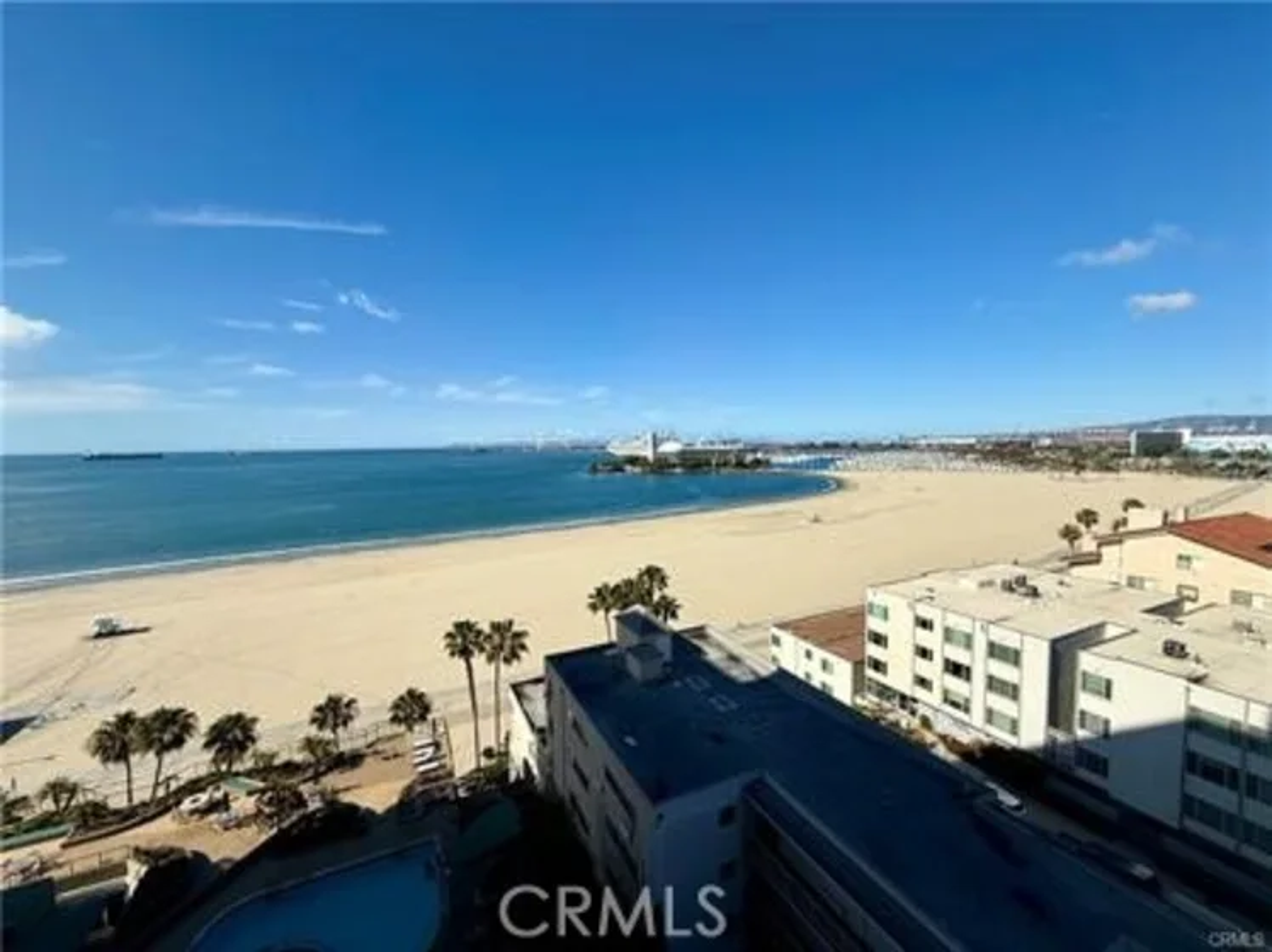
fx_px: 514
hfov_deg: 102.1
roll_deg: +0.8
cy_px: 476
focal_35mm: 14
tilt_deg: -3.6
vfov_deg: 85.6
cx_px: 636
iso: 50
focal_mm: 2.22
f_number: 2.2
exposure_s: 1/4149
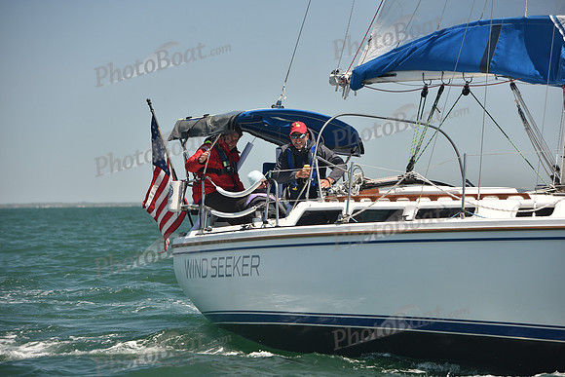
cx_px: 282
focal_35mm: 145
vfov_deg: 9.5
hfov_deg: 14.2
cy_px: 188
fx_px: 2276
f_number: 5
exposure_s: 1/800
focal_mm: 145
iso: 250
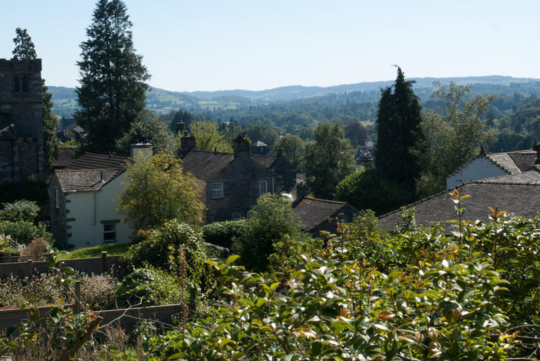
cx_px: 236
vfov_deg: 20.7
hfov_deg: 30.6
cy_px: 143
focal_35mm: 66
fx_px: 985
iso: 100
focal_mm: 35
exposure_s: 1/100
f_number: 13
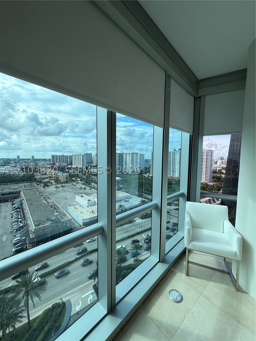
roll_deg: -0.4
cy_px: 170
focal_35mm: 14
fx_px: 138
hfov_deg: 85.7
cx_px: 128
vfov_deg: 102.1
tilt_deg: -4.2
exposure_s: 1/413
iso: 50
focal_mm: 2.22
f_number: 2.2
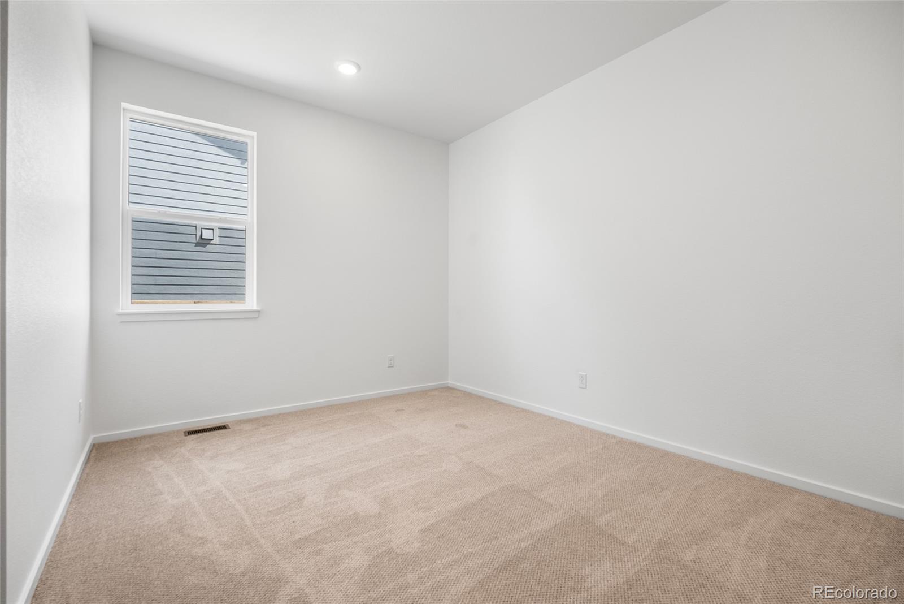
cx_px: 452
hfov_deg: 96.7
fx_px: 402
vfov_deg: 73.8
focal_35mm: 16
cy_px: 302
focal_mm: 16
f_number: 8
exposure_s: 1/160
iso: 200
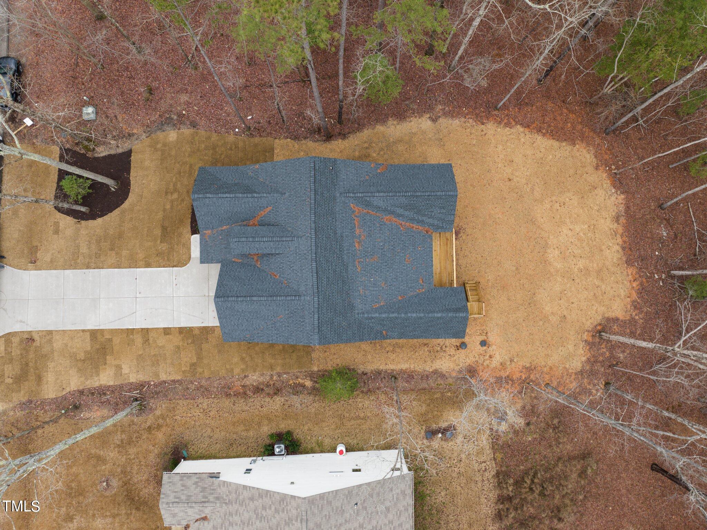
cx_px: 354
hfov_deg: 71.6
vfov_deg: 56.8
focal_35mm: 24
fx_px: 490
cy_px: 265
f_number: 2.8
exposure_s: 1/160
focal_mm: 12.29
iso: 100
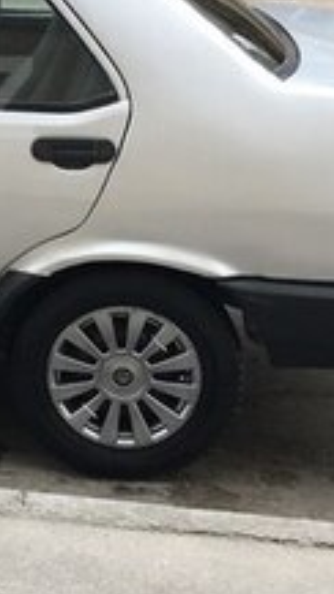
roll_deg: -0.3
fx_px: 1512
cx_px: -246
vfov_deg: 21.9
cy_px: 97
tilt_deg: -13.0
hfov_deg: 11.7
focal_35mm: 96
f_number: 2.2
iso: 25
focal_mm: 4.15
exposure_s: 1/229
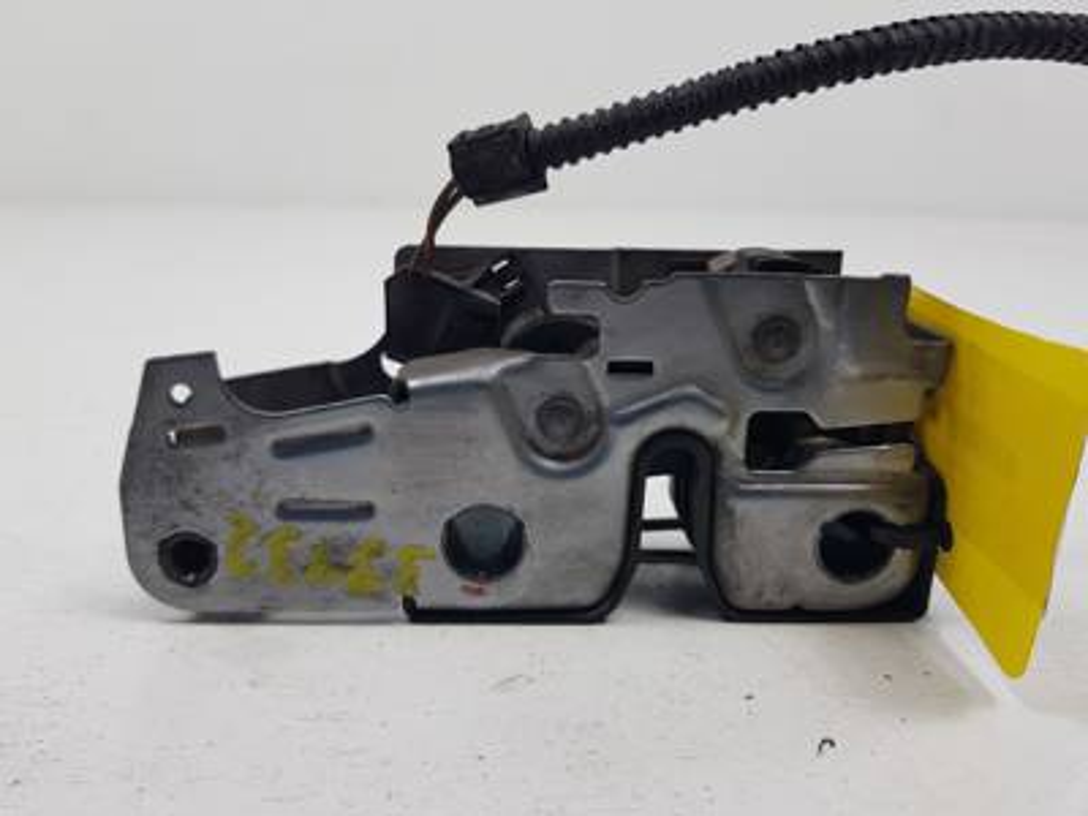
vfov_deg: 53.1
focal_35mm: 26
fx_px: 817
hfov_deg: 67.3
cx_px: 544
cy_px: 408
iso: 40
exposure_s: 1/335
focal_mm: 4.2
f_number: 1.7
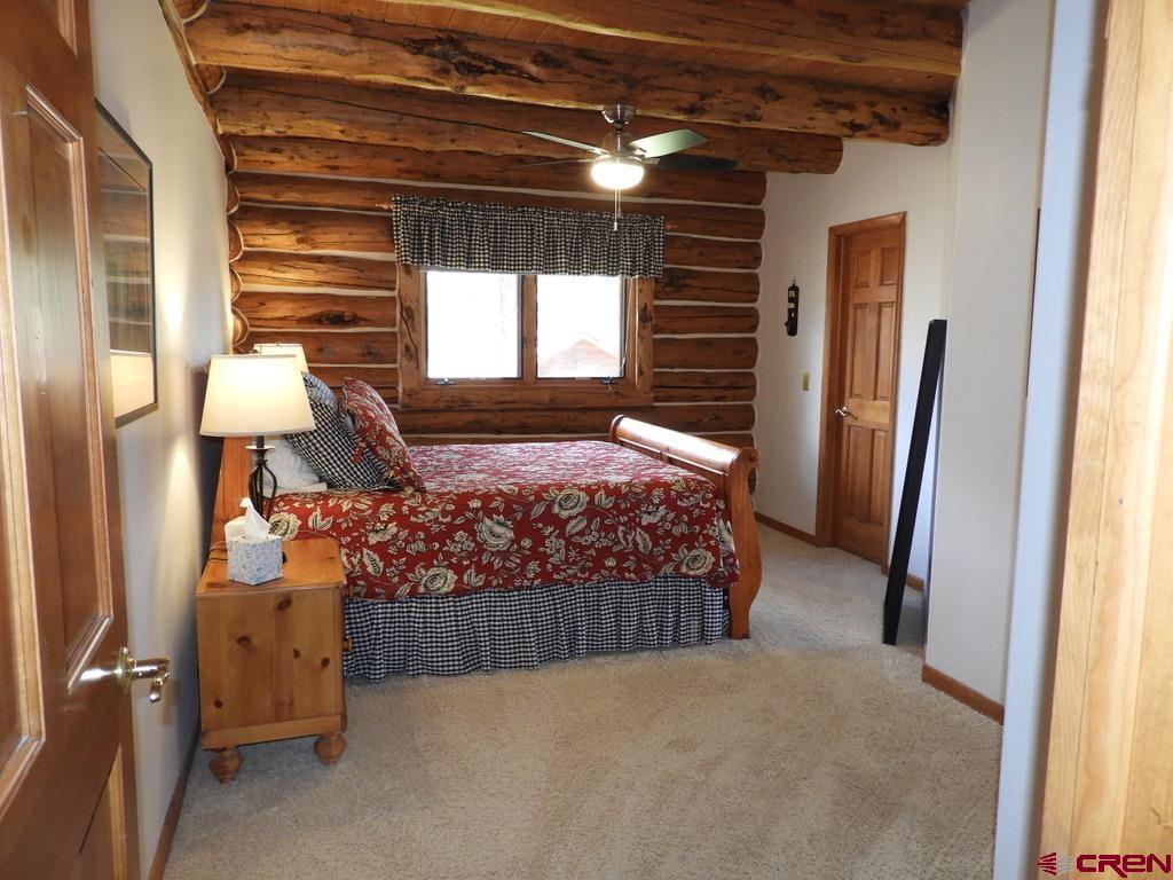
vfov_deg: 56.8
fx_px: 813
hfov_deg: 71.6
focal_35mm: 24
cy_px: 440
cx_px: 586
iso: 220
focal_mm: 4.3
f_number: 3.3
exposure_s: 1/15
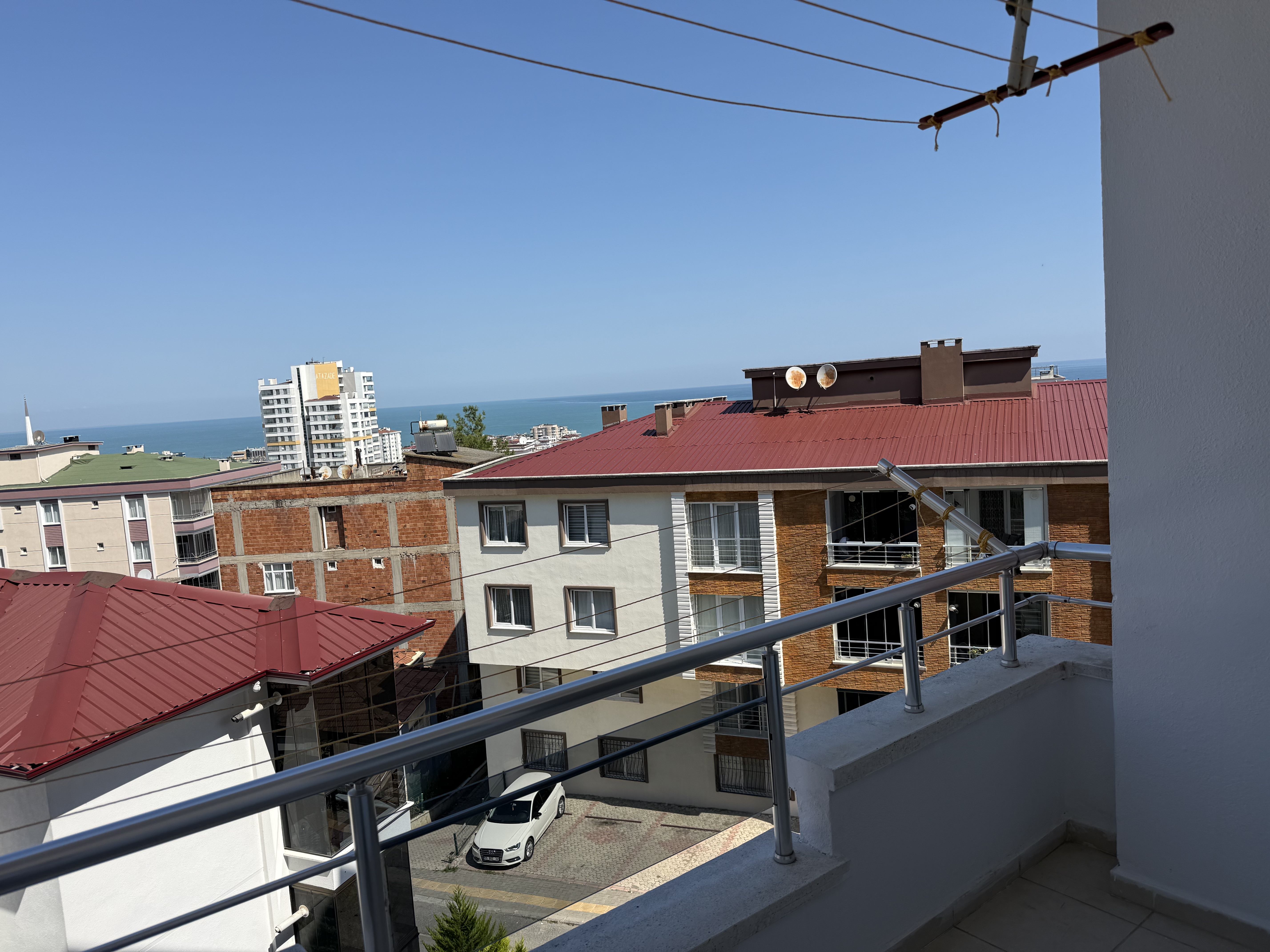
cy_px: 476
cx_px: 635
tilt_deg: -5.4
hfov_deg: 71.6
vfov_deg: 56.8
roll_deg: +4.0
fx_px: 881
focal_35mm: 24
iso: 80
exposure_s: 1/5319
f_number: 1.78
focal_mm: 6.76
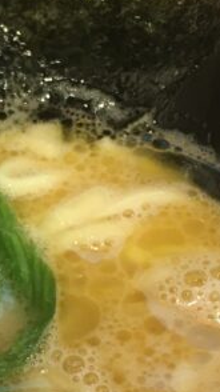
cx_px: -69
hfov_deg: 10.7
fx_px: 1143
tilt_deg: -55.5
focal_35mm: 110
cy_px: 429
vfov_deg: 18.7
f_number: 2.2
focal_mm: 4.15
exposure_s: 1/33
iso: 100
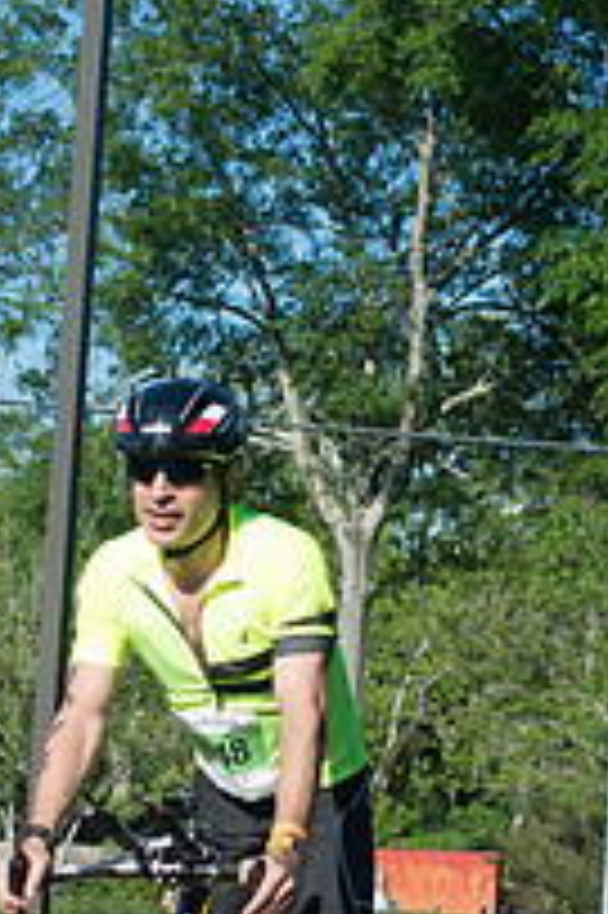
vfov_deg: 13.4
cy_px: 653
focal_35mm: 153
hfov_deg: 9.0
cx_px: 245
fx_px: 3882
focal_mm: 46
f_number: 6.3
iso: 400
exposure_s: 1/1600
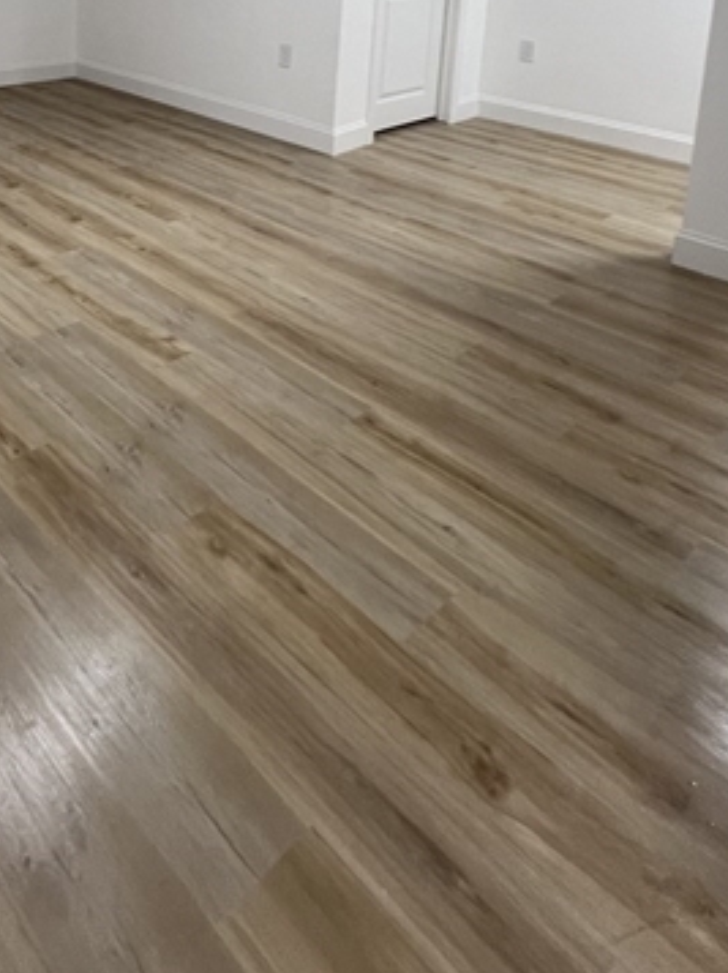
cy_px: 35
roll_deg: -1.8
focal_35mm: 28
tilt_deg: -9.0
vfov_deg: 52.6
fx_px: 787
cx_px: 136
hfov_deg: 46.8
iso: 250
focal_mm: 1.57
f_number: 1.8
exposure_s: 1/120
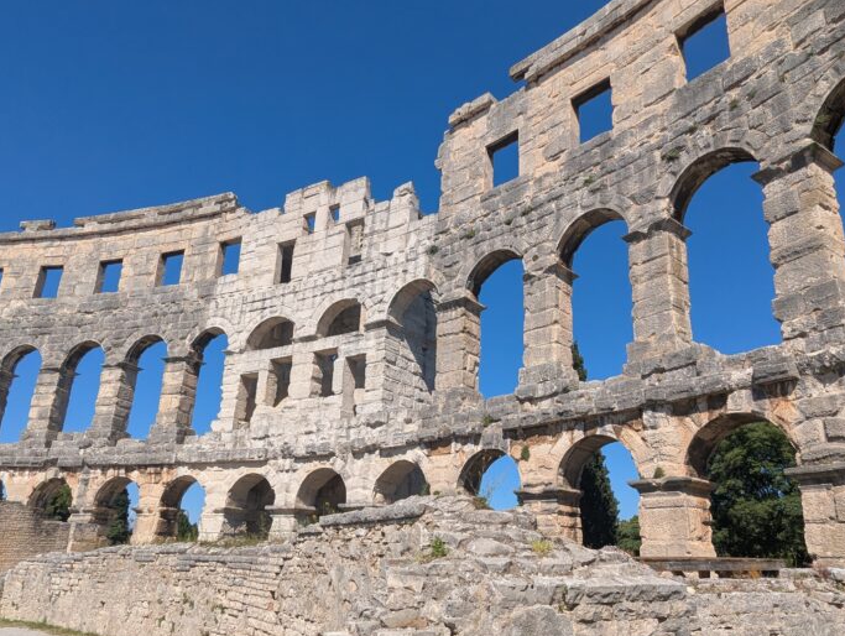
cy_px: 376
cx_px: 474
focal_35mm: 24
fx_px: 587
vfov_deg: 56.6
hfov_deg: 71.3
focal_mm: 2.35
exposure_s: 1/1821
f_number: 2.2
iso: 45
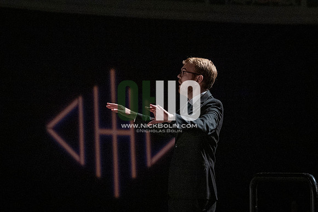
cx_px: 159
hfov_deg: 12.0
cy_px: 106
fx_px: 1518
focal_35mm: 172
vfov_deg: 8.0
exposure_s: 1/500
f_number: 4
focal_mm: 115
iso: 6400
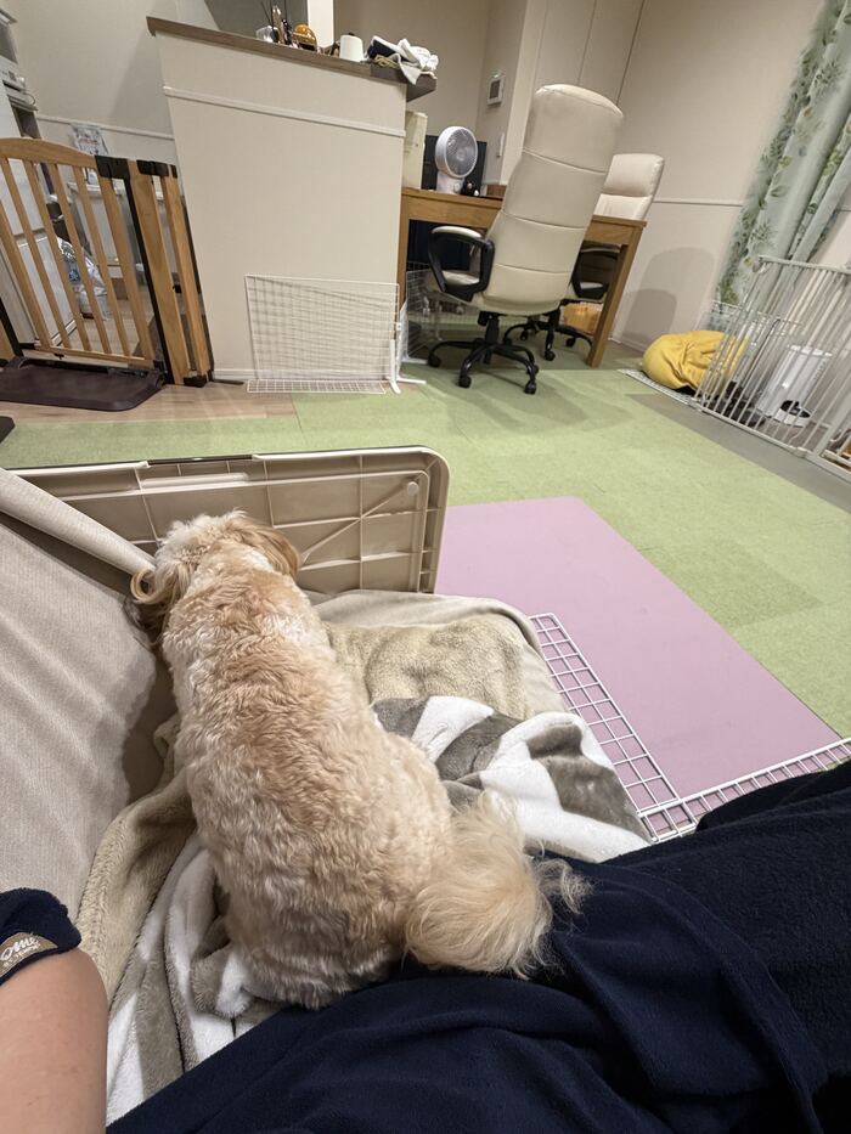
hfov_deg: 85.7
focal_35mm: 14
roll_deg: -8.0
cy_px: 567
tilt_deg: -38.1
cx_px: 426
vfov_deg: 102.1
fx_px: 459
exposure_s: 1/50
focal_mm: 2.22
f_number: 2.2
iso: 200
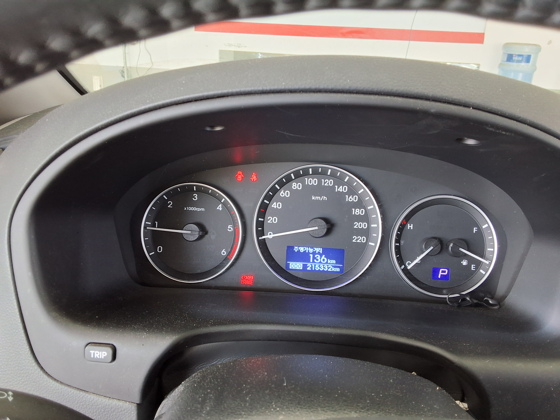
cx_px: 280
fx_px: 453
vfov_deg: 49.7
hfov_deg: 63.4
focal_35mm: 28
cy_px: 210
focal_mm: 2.91
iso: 160
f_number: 1.9
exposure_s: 1/40
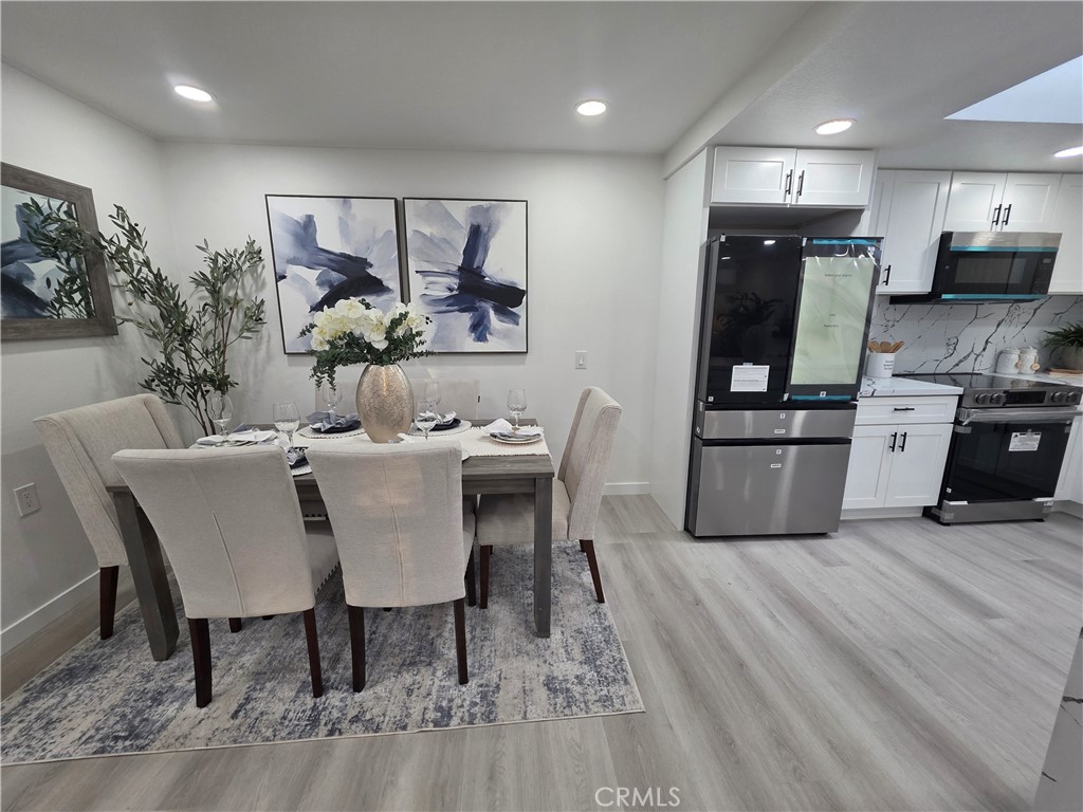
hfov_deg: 106.2
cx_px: 542
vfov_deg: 89.9
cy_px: 406
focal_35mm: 13
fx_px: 407
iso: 200
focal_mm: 2.2
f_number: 1.9
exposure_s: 1/120
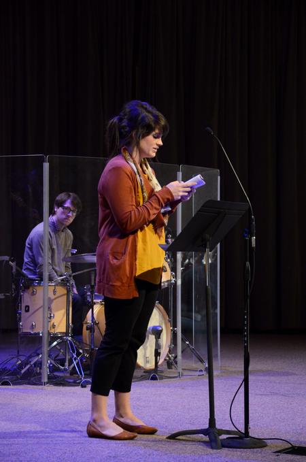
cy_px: 231
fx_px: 1344
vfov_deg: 19.5
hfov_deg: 13.0
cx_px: 153
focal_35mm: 105
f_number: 5.3
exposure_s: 1/160
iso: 2500
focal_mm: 70
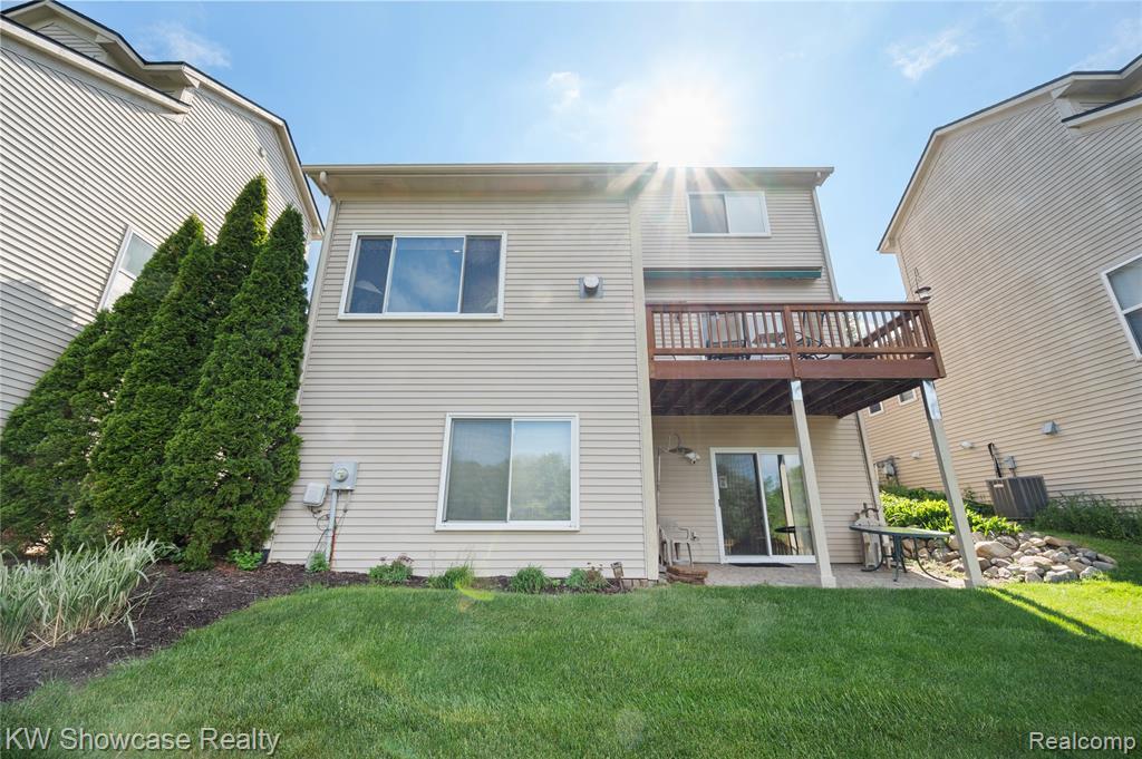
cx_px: 571
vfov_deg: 81.1
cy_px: 380
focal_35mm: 14
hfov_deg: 104.3
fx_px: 444
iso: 100
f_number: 11
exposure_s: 1/40
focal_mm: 14
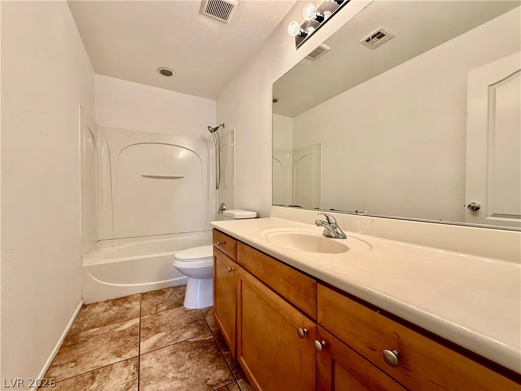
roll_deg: -0.5
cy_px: 196
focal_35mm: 14
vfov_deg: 85.7
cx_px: 260
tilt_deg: -0.2
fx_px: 211
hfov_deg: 102.1
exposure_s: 1/120
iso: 200
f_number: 2.2
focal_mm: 2.22
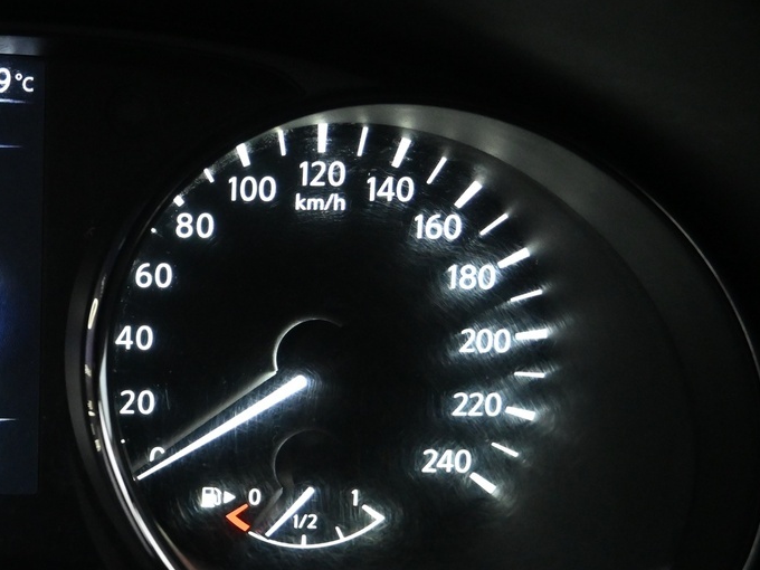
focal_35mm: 55
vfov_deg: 26.4
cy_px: 387
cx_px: -103
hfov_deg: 30.7
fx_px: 1208
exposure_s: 1/60
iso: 2500
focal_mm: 16
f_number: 3.5
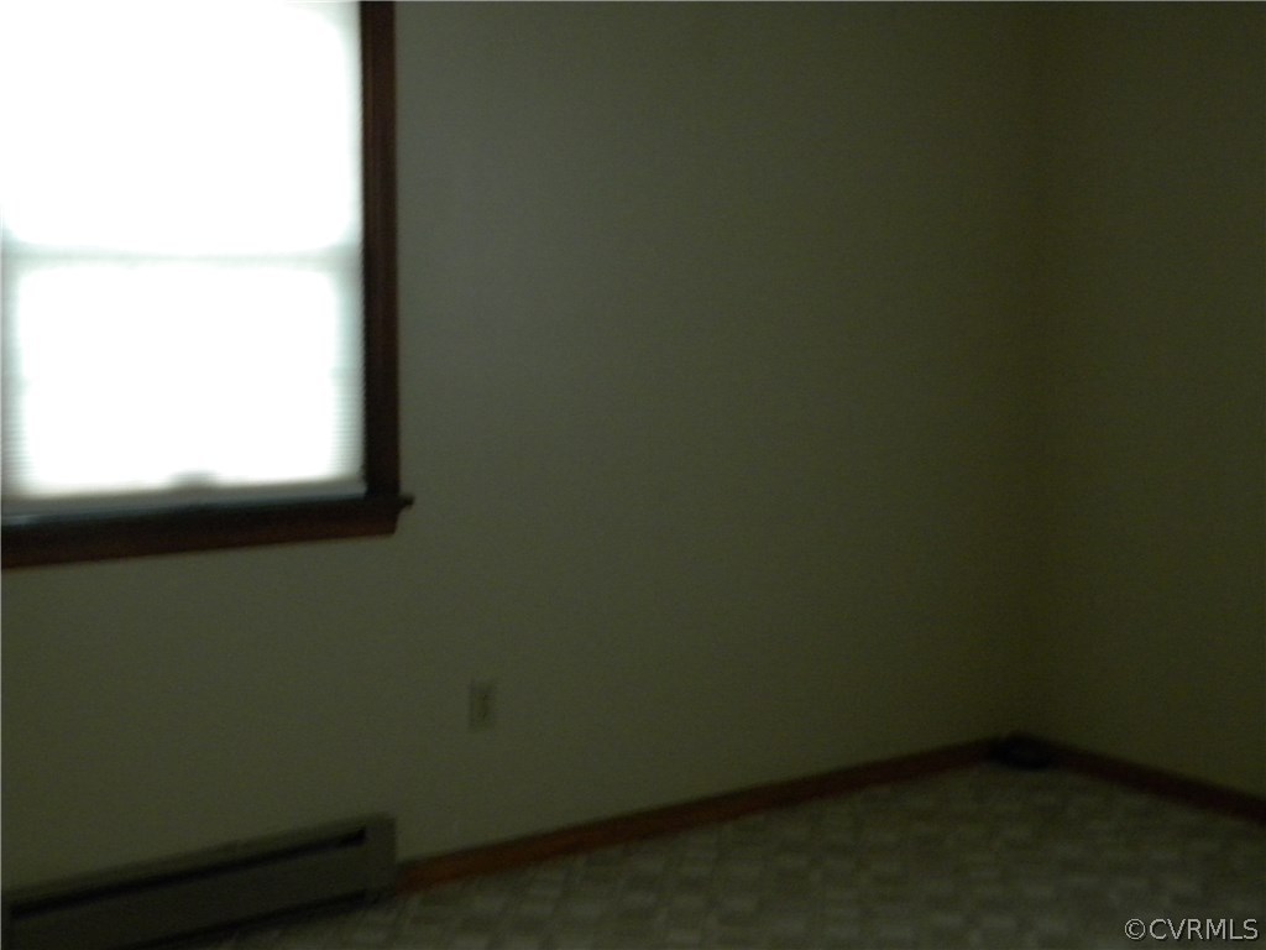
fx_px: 1719
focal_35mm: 47
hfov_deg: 40.4
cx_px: 633
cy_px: 475
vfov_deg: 30.9
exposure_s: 1/9.9
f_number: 3.9
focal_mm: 8.6
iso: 400
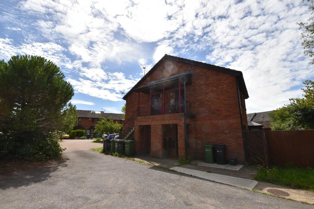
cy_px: 104
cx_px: 157
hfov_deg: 100.4
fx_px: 131
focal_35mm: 15
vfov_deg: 77.3
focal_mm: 10
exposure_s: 1/200
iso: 100
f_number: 10
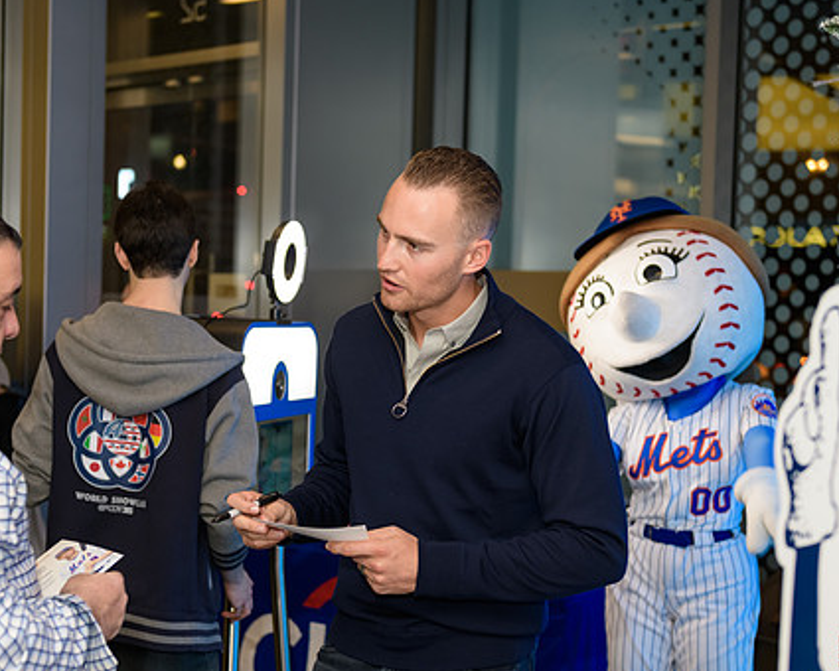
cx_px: 407
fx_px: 1589
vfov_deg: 23.8
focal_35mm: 64
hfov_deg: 29.6
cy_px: 356
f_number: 3.2
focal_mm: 50
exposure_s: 1/125
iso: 400
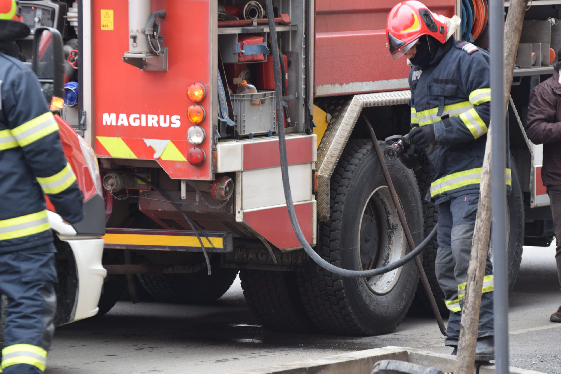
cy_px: 187
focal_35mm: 218
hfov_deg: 9.5
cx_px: 280
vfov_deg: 6.3
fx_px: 3389
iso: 800
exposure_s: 1/160
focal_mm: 145
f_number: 4.8
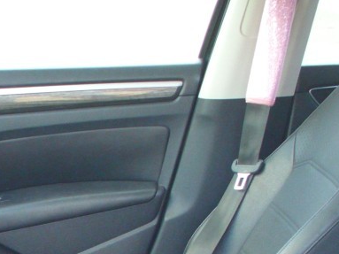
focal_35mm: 127
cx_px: 63
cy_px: 396
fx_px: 1243
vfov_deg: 11.2
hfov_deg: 15.4
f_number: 2.9
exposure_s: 1/60
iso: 200
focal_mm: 6.3
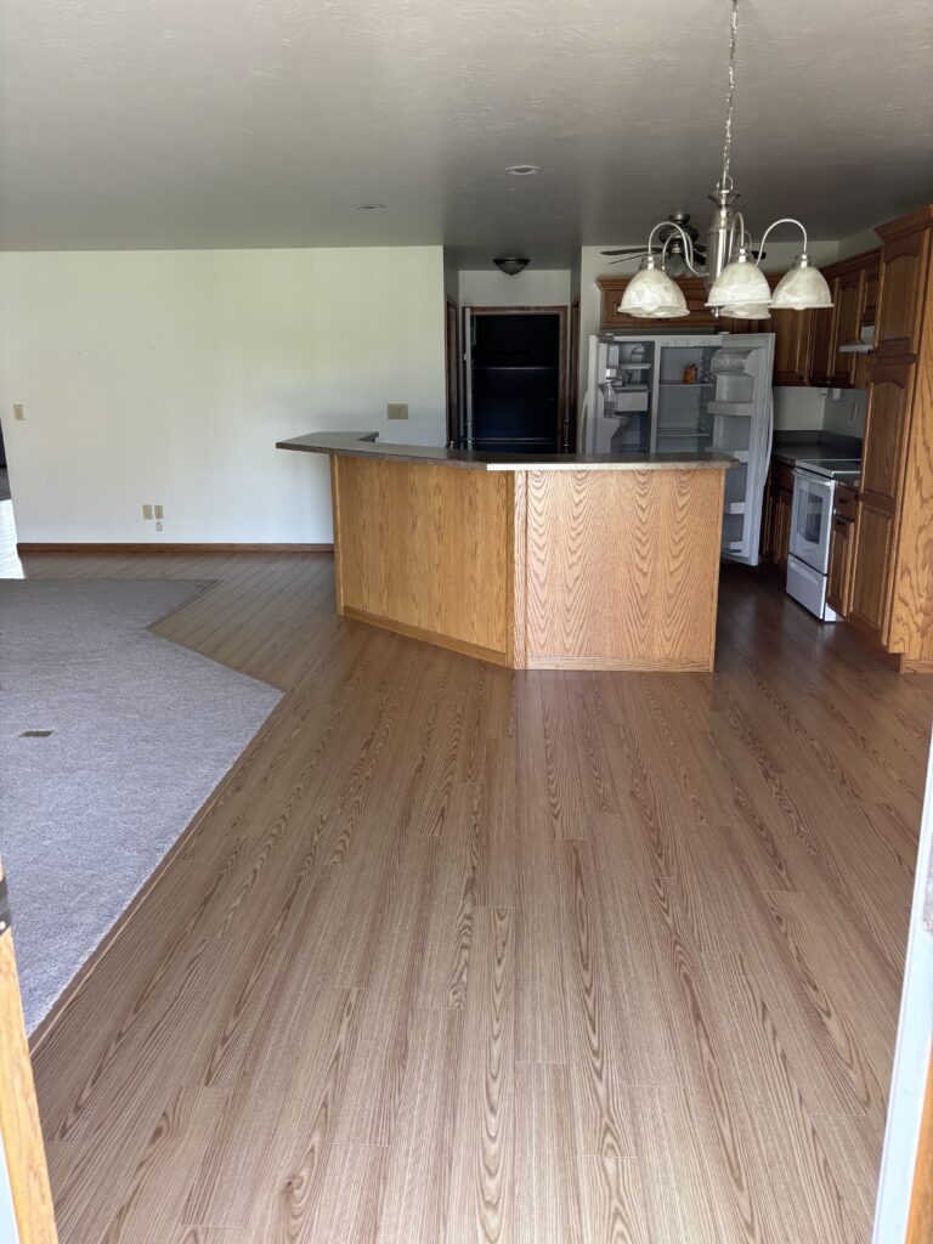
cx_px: 466
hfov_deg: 53.1
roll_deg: +0.2
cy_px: 622
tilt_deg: -14.0
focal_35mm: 26
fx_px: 934
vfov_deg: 67.3
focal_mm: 5.96
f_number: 1.6
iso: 125
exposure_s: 1/121
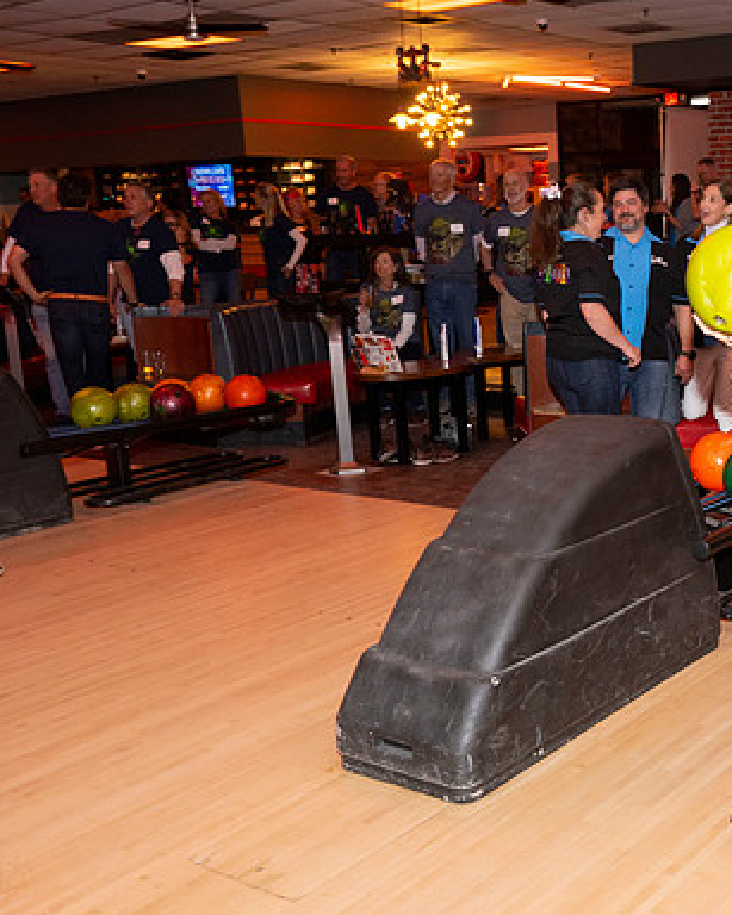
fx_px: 1192
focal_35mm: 44
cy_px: 456
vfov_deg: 42.0
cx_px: 689
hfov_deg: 32.1
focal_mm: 31
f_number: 5.6
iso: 2000
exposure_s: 1/100
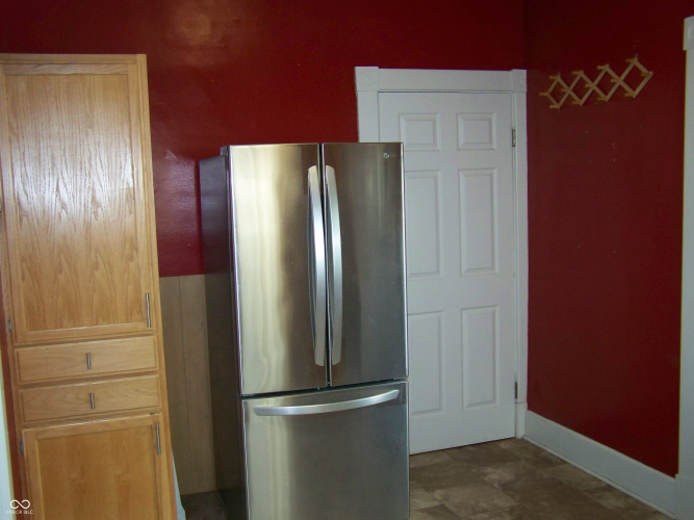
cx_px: 347
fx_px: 762
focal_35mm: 38
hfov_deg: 49.0
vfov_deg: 37.7
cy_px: 260
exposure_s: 1/30
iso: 200
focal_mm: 6.3
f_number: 2.8
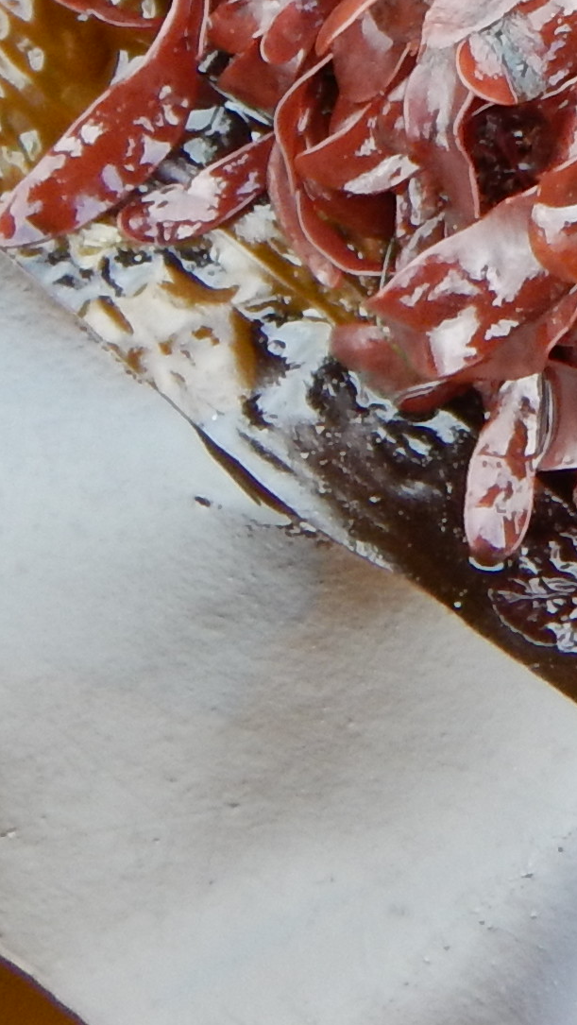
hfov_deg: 10.4
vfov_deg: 18.0
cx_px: 996
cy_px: -307
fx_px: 3017
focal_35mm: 111
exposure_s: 1/60
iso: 125
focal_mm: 4.3
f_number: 2.8
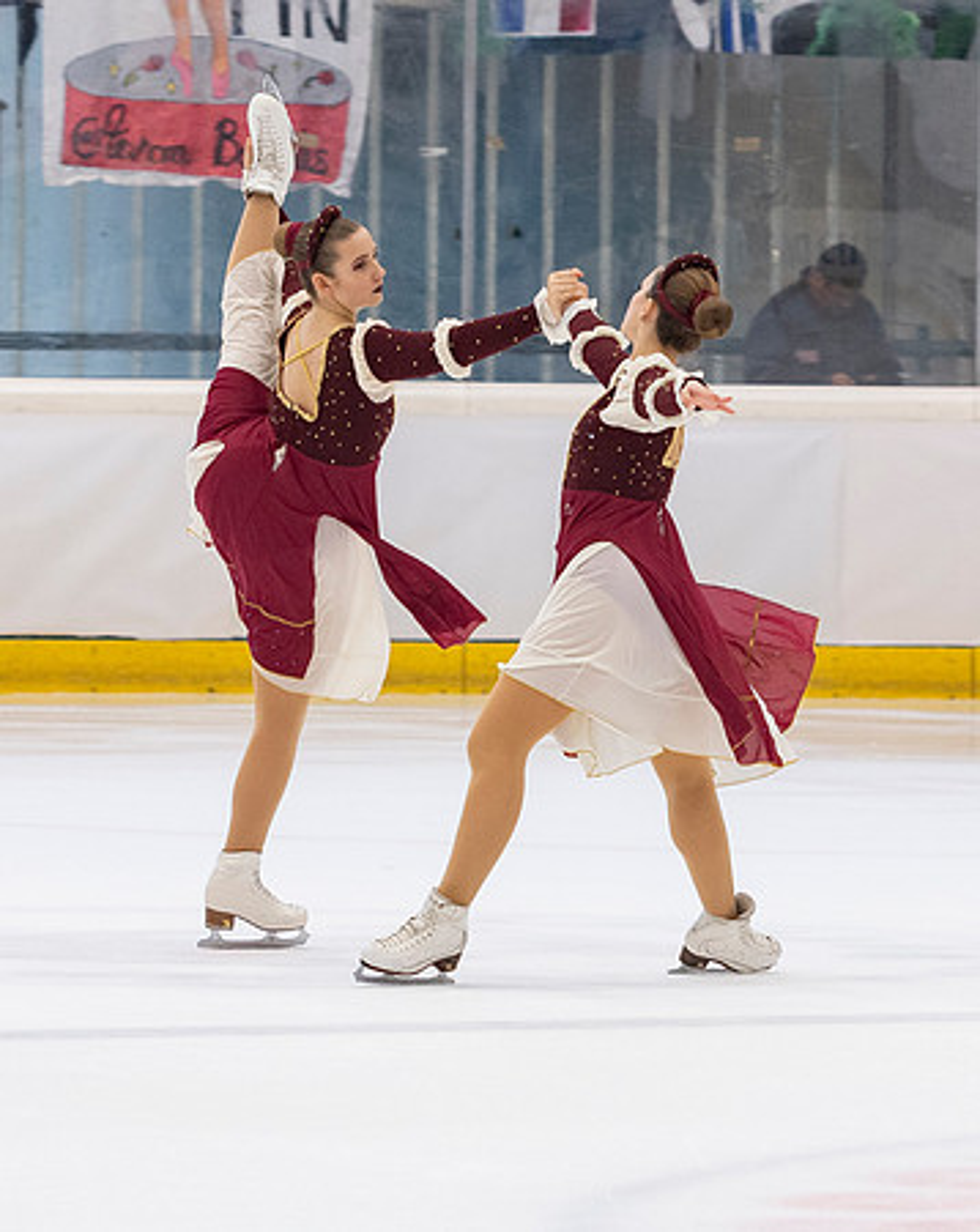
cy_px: 517
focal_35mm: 355
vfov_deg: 5.5
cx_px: 608
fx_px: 12916
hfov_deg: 4.3
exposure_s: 1/250
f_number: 3.5
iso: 800
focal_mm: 105
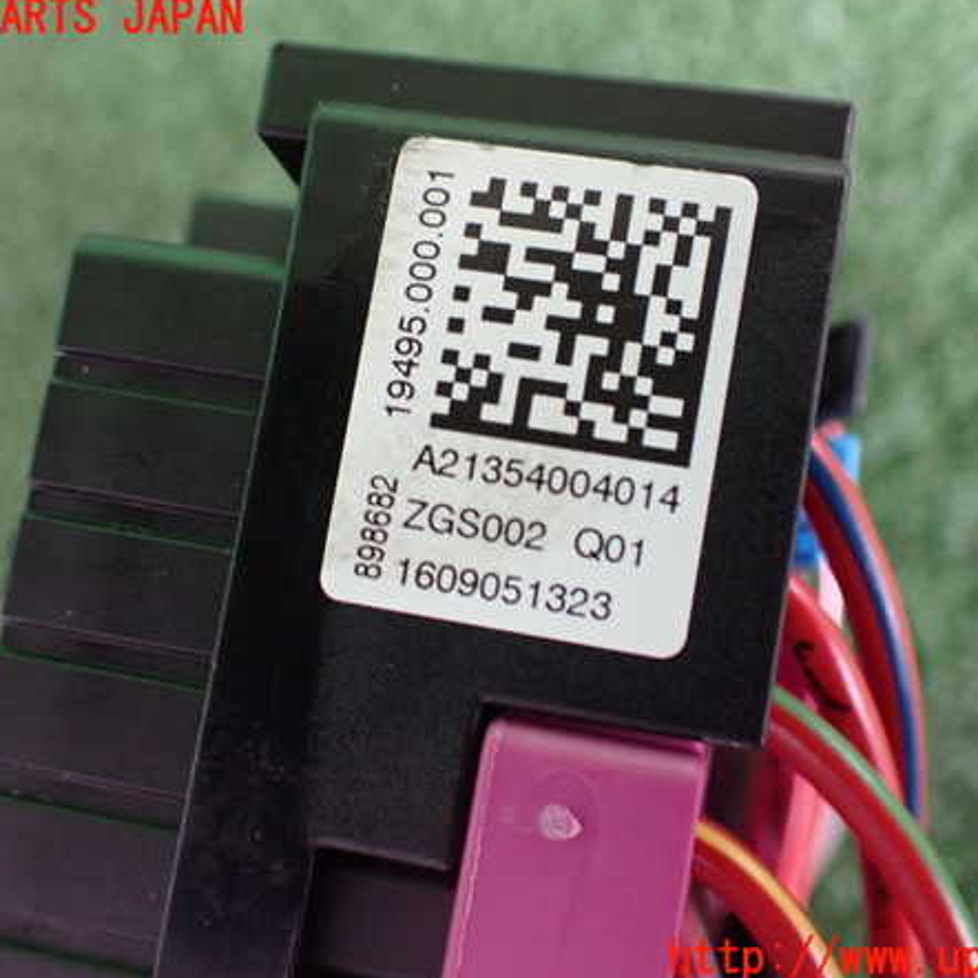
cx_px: 504
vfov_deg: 46.0
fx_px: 1151
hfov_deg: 46.0
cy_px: 489
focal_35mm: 36
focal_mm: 5.4
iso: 800
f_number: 2.3
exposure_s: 1/50
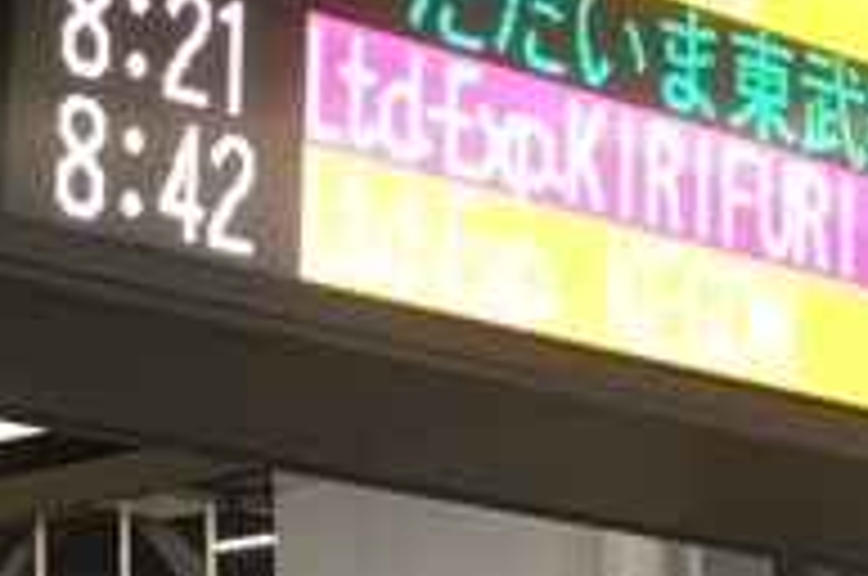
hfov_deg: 10.9
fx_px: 4525
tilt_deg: +10.8
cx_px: 787
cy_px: 256
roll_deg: +2.3
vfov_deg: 7.3
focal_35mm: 188
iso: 32
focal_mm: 4.15
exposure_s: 1/30
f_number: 2.2
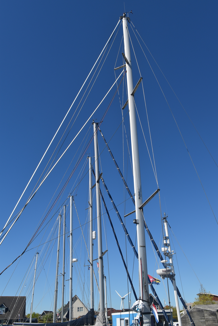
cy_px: 163
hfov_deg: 43.7
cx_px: 109
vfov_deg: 61.9
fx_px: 272
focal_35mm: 30
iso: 200
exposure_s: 1/400
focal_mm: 20
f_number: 10
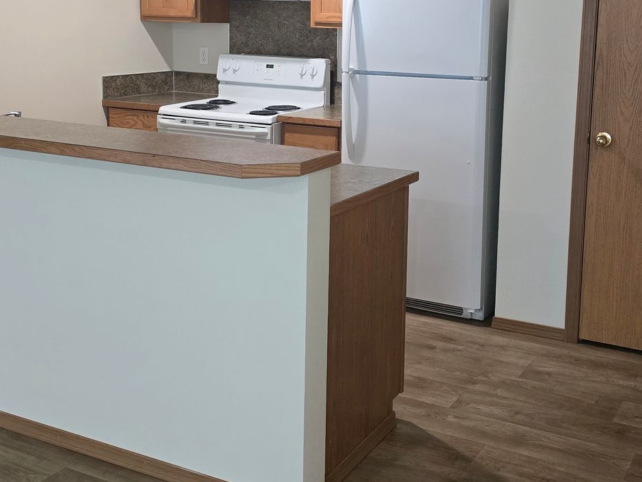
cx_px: 357
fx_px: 872
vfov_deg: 30.6
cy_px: 146
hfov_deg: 40.4
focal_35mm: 47
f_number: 1.7
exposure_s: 1/120
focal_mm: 6.3
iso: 800
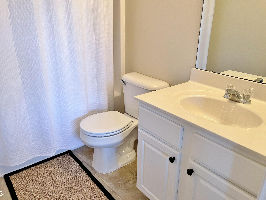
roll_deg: -1.4
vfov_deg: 49.7
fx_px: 215
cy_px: 96
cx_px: 130
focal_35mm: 28
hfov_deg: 63.4
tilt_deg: -20.8
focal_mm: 5.1
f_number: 1.6
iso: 100
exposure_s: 1/60
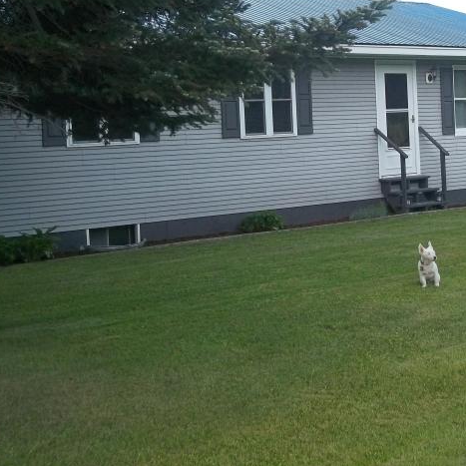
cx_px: 276
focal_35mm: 62
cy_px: 151
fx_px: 944
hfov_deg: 27.7
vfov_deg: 27.5
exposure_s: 1/250
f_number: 2.9
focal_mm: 5.7
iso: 160
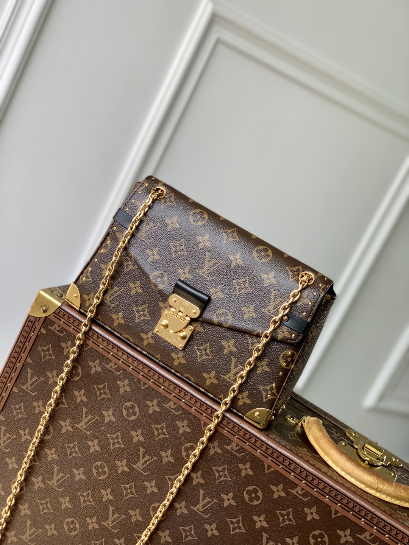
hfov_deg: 28.0
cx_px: 204
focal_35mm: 52
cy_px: 272
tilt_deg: -12.2
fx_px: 819
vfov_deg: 36.8
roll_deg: -27.2
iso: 16
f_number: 2.4
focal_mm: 6
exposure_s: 1/122
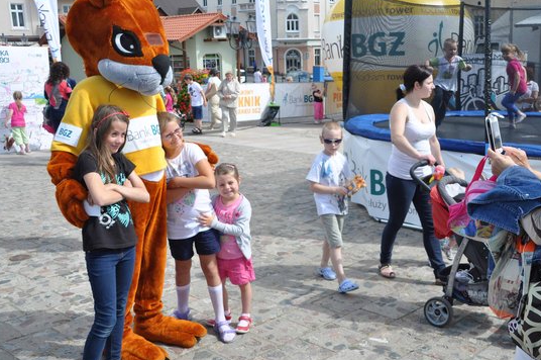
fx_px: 600
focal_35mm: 40
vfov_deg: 33.3
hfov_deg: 48.2
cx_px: 325
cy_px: 163
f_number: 9
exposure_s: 1/320
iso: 200
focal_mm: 22
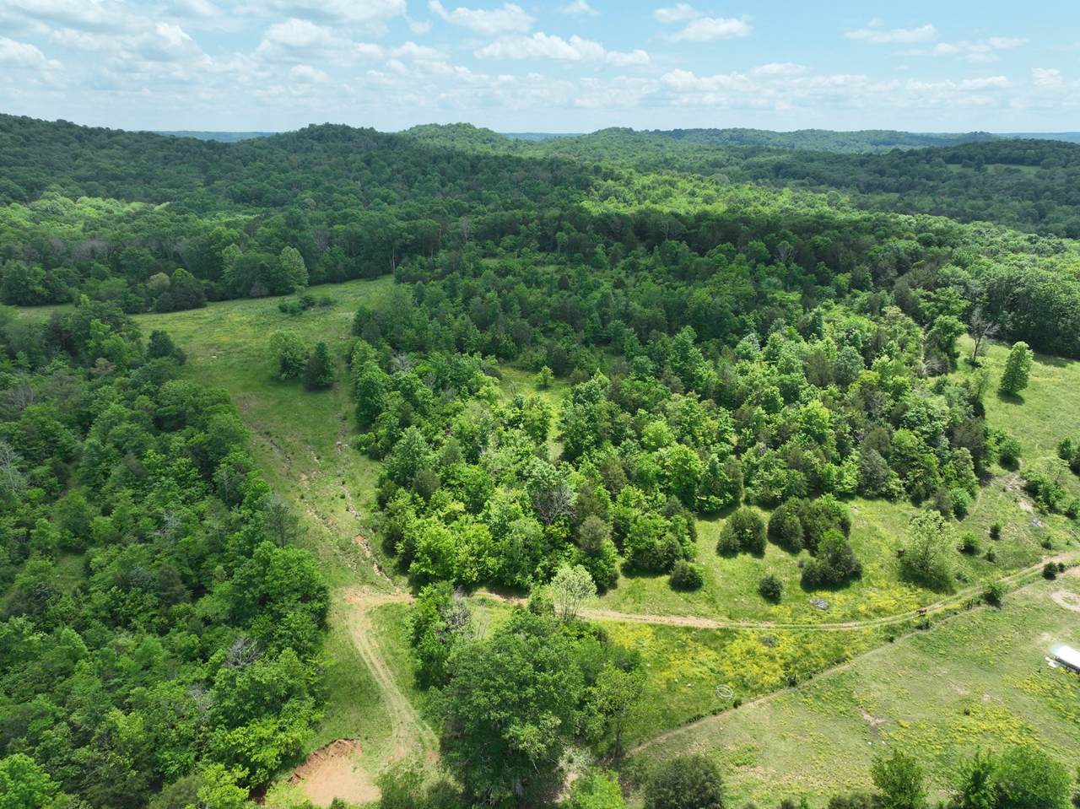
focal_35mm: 24
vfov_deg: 56.8
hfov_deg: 71.6
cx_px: 540
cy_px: 404
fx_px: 749
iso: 210
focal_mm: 12.29
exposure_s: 1/2500
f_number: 2.8
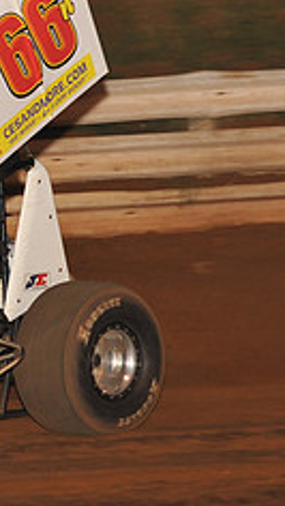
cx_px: -208
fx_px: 4655
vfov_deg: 6.2
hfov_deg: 3.5
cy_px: 178
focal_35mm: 347
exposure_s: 1/320
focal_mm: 135
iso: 1000
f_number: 6.3
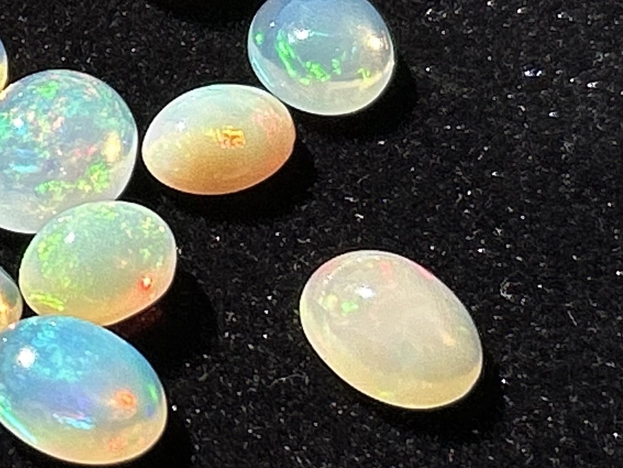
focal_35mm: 185
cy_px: 143
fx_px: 3330
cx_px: -413
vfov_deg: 8.0
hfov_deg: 10.2
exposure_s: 1/5882
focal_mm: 5.7
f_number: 1.5
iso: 50
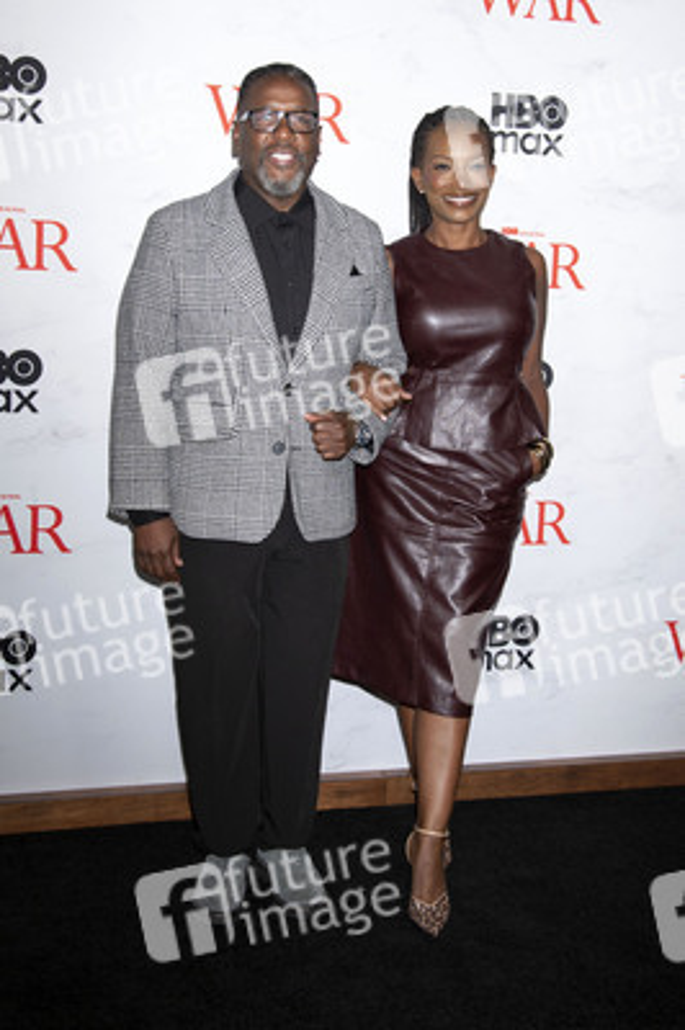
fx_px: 1086
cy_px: 515
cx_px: 342
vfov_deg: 50.7
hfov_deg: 35.0
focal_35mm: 38
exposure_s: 1/200
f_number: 5
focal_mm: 38
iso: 640
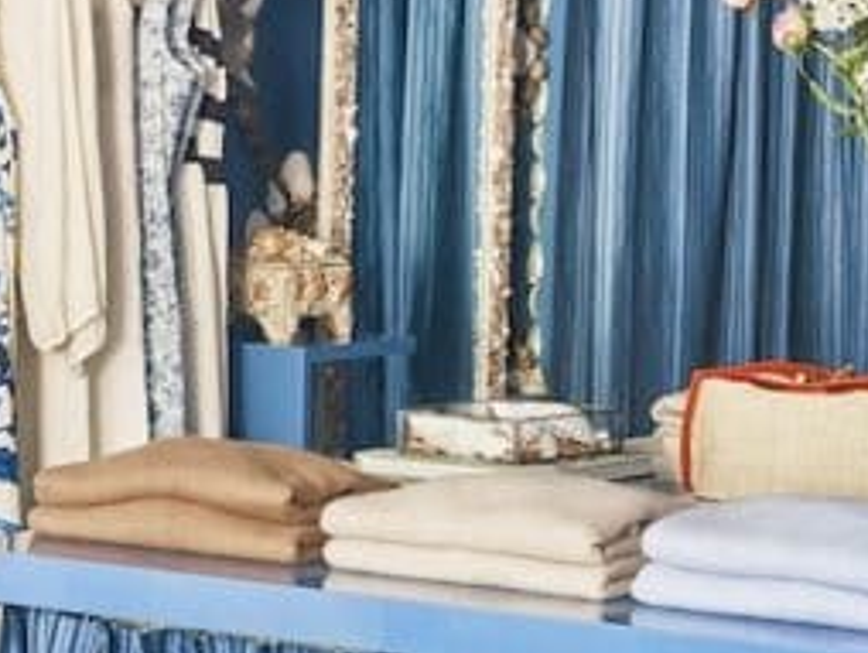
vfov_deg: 9.2
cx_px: -567
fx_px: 4041
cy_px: 27
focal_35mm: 161
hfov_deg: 11.6
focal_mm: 50
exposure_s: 1/3
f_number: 5.6
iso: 1250
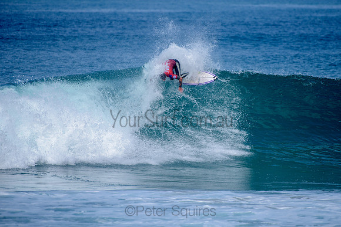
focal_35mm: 546
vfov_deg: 2.5
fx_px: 5173
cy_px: 107
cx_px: 180
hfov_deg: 3.8
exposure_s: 1/2000
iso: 160
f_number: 5.6
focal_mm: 500
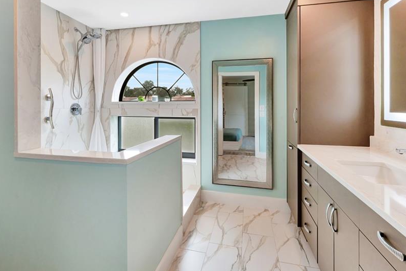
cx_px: 193
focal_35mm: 18
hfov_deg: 90.0
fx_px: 203
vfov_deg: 67.1
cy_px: 119
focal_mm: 14
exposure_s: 1/13
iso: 200
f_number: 11
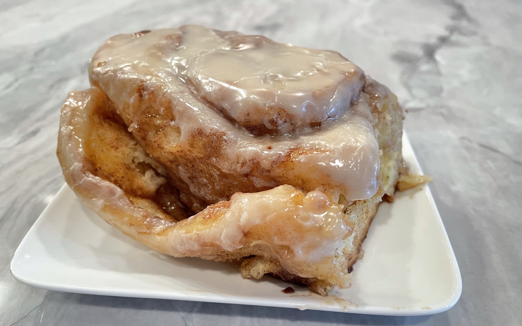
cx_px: 260
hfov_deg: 66.5
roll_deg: -0.5
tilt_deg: -36.0
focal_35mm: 28
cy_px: 184
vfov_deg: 44.4
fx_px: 398
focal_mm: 4.2
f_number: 1.6
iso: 160
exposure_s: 1/60
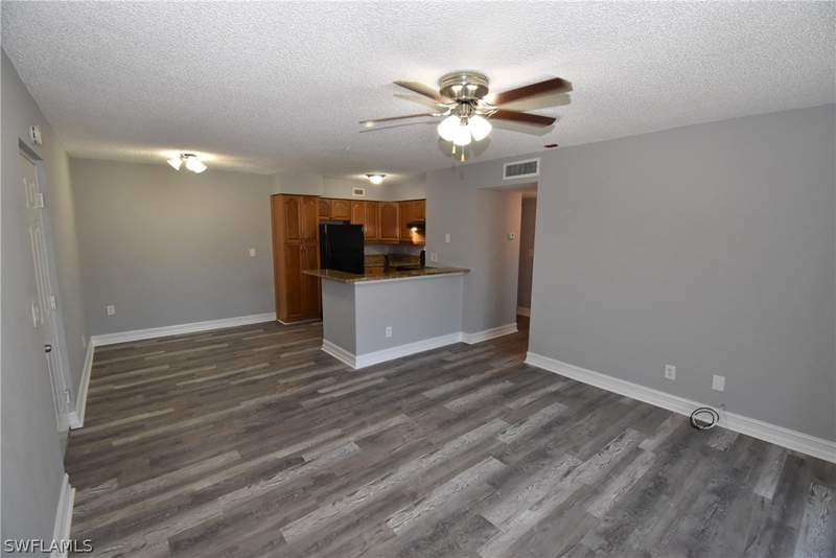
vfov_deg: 77.4
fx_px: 348
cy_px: 279
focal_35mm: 15
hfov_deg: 100.4
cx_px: 418
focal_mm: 10
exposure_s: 1/80
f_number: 8
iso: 1600
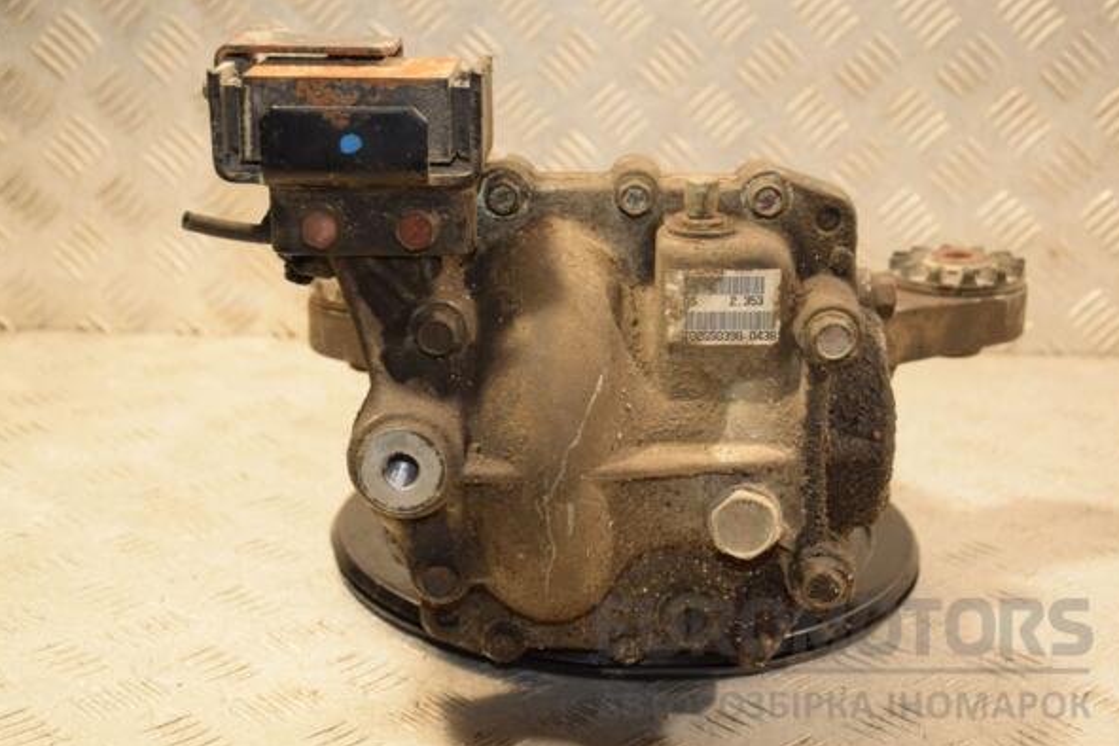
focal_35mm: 69
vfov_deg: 19.9
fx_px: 2129
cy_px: 375
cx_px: 560
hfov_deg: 29.4
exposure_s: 1/160
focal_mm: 45
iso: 800
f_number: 4.8
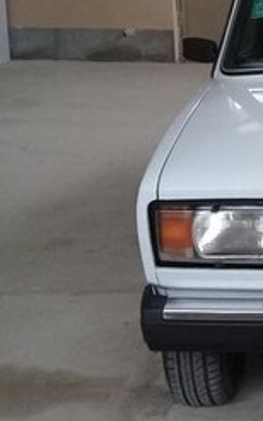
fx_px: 1008
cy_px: 174
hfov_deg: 12.9
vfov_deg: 23.5
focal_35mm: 88
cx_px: 533
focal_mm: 3.3
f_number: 2.2
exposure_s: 1/33
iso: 100
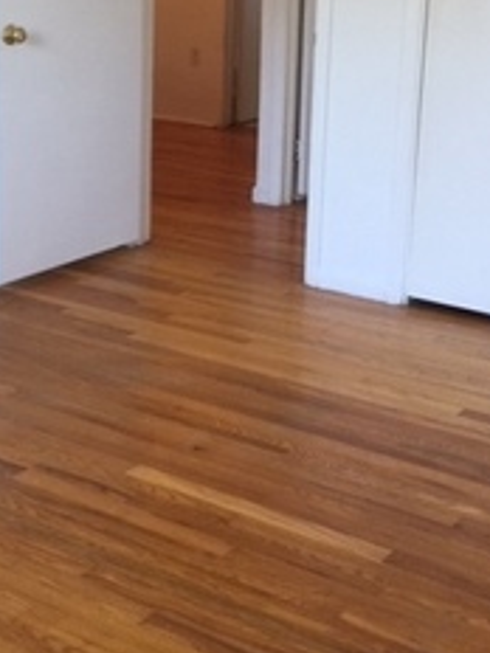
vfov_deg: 31.6
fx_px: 1132
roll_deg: -1.8
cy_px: 169
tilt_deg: -9.3
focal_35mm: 60
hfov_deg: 24.4
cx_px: 228
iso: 40
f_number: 2.2
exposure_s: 1/30
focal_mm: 4.15
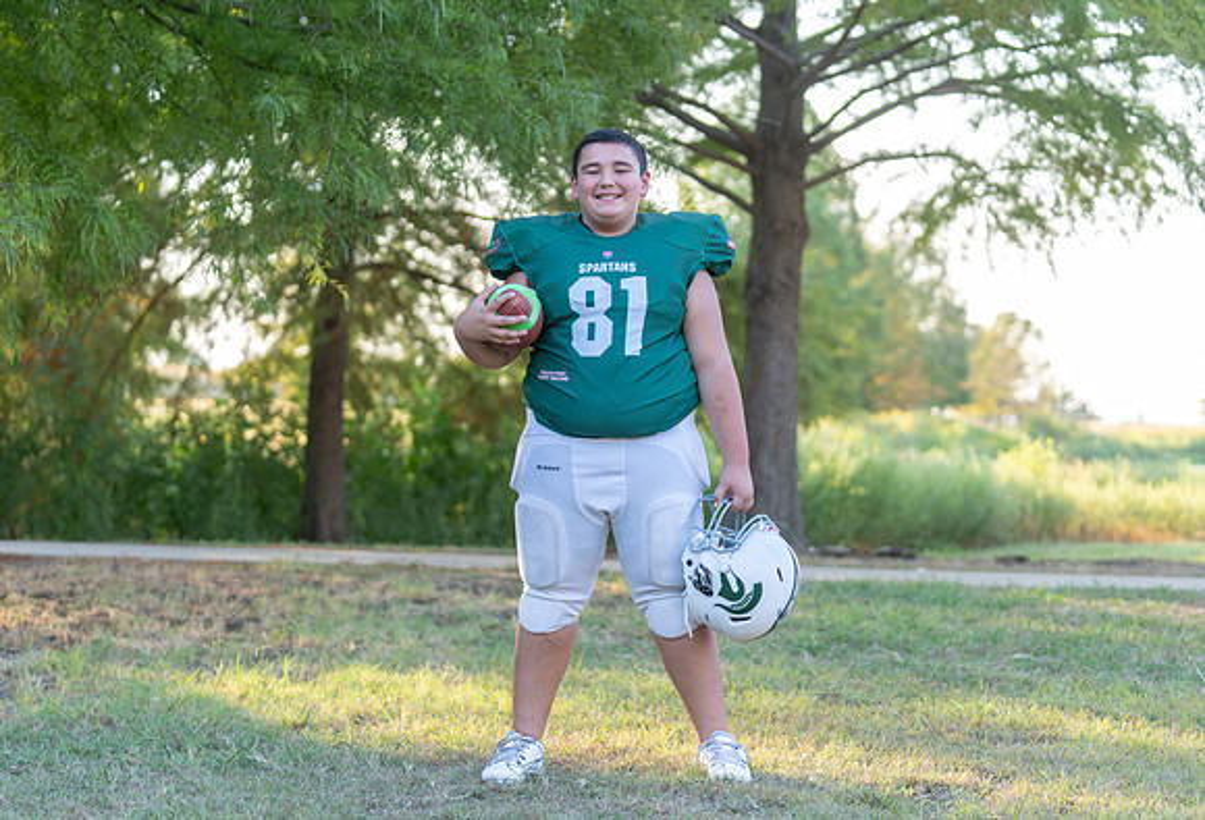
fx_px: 2560
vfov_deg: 18.2
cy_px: 438
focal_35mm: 76
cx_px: 622
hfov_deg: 26.5
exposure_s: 1/320
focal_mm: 70
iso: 250
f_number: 2.8
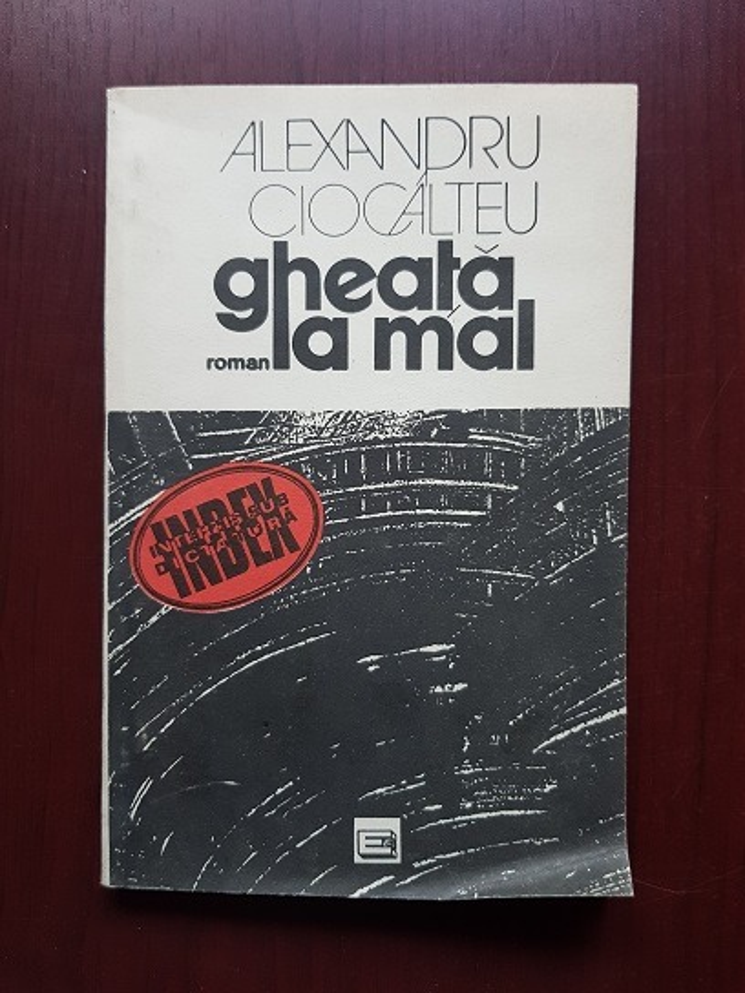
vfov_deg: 67.3
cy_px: 496
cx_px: 372
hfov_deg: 53.1
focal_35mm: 26
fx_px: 746
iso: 200
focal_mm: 4.3
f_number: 1.7
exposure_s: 1/26
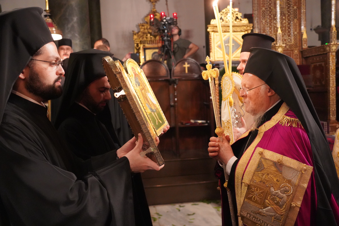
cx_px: 170
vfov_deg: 40.0
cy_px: 113
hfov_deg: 57.2
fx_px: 311
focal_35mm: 33
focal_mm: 33
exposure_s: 1/30
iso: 12800
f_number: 4
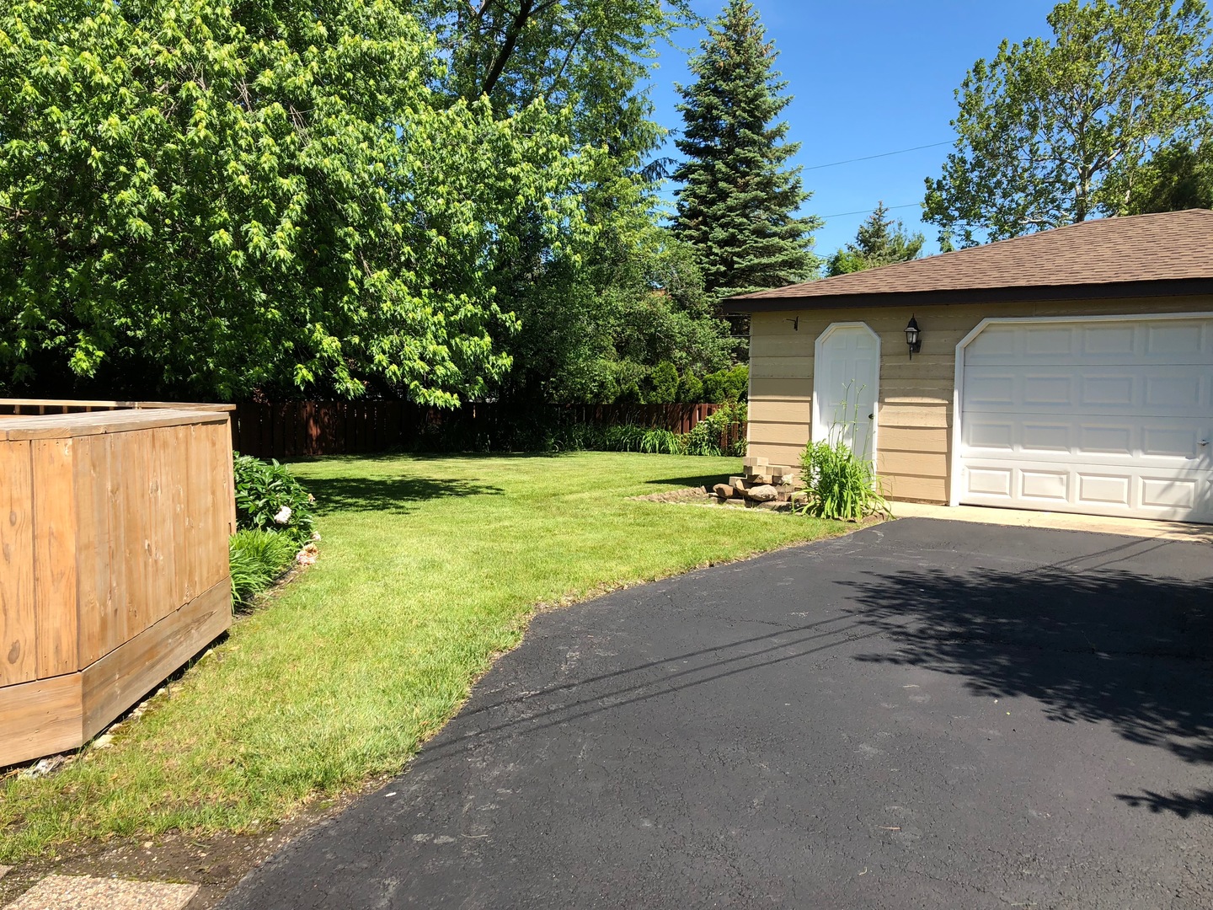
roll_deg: -0.9
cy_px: 455
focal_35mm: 28
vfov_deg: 49.7
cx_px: 606
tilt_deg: -3.9
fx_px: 981
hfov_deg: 63.4
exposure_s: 1/952
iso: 20
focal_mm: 3.99
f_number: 1.8
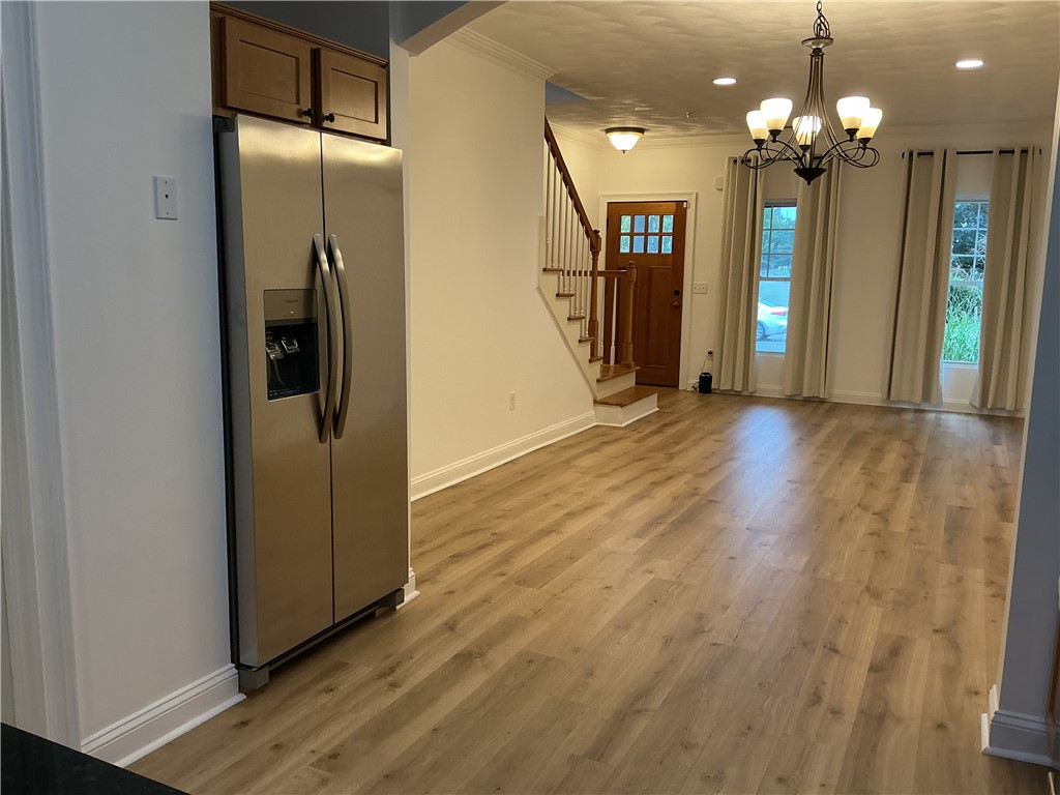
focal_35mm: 29
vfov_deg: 48.2
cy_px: 398
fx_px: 888
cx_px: 530
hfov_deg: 61.7
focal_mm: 3
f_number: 1.8
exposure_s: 1/60
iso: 100
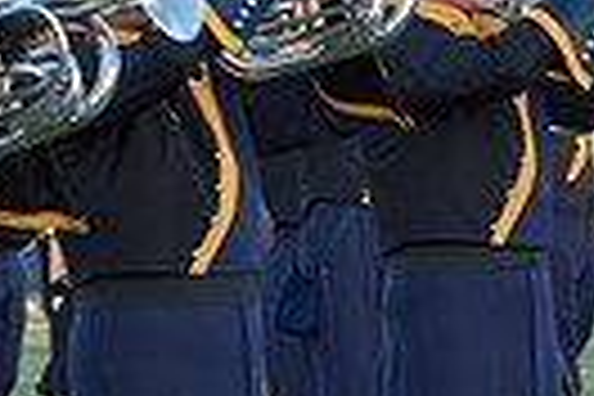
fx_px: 10856
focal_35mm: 658
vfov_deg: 2.1
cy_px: 160
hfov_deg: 3.1
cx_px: 510
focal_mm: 122
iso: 640
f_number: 8
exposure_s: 1/200
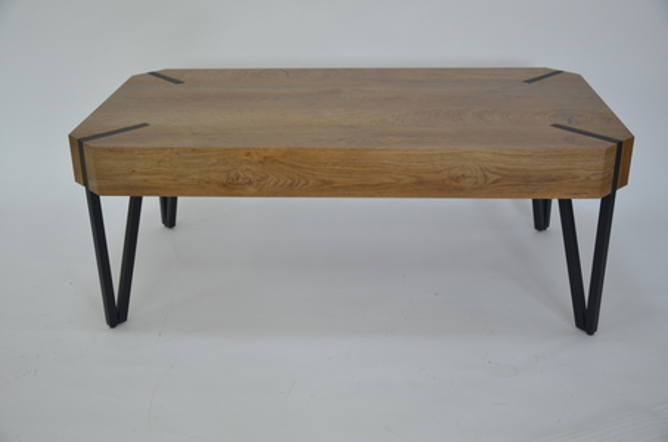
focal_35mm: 42
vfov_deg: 31.8
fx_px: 778
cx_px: 334
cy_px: 221
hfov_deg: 46.5
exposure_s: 1/45
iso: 400
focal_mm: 28
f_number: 4
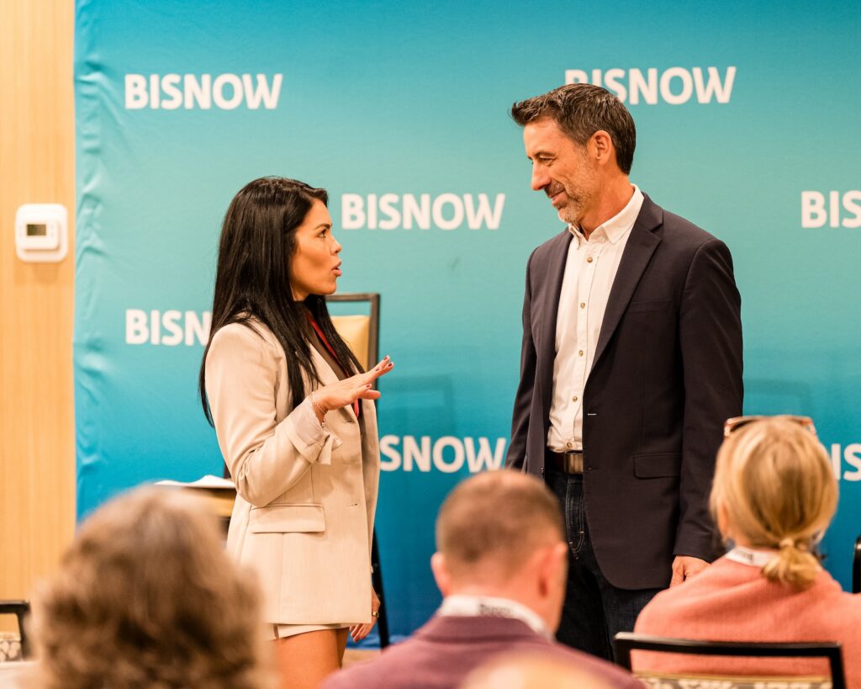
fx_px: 3880
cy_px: 319
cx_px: 491
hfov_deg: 12.7
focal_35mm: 152
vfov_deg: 10.1
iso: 3200
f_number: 2.8
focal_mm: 122
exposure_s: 1/125
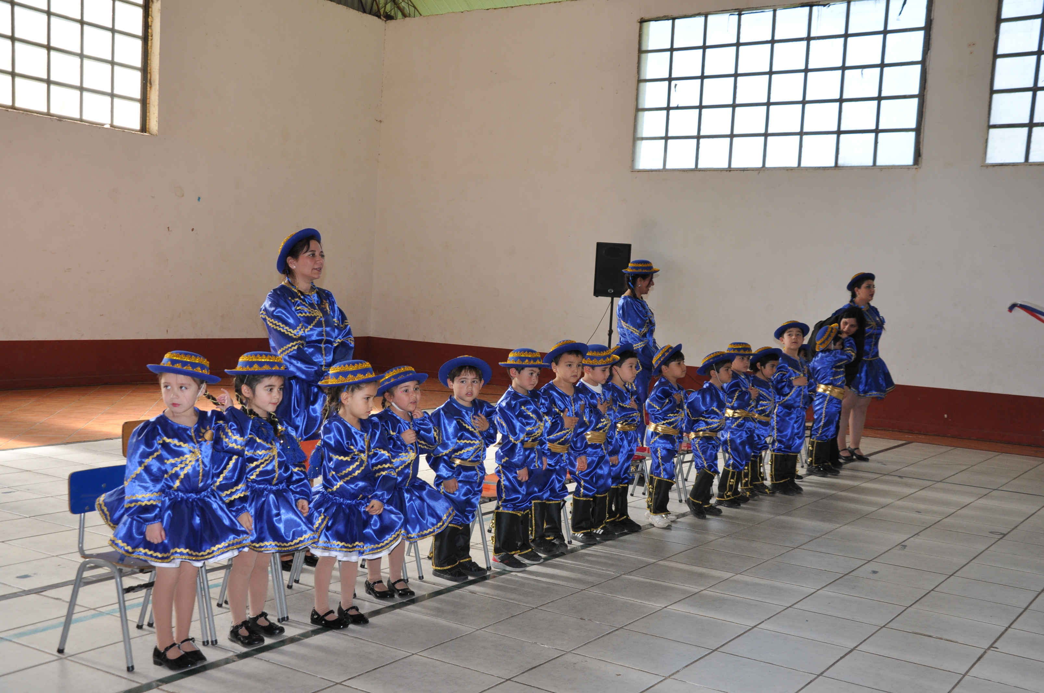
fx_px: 1130
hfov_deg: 49.6
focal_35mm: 39
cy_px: 346
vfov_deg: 34.1
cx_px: 522
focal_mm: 26
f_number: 5.6
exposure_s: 1/125
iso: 400
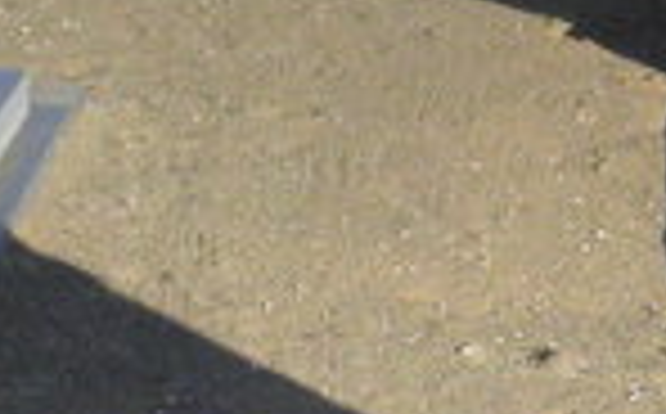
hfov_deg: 13.9
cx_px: 630
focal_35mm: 149
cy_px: 248
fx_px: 2700
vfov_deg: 8.8
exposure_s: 1/800
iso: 200
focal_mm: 4.6
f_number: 6.3
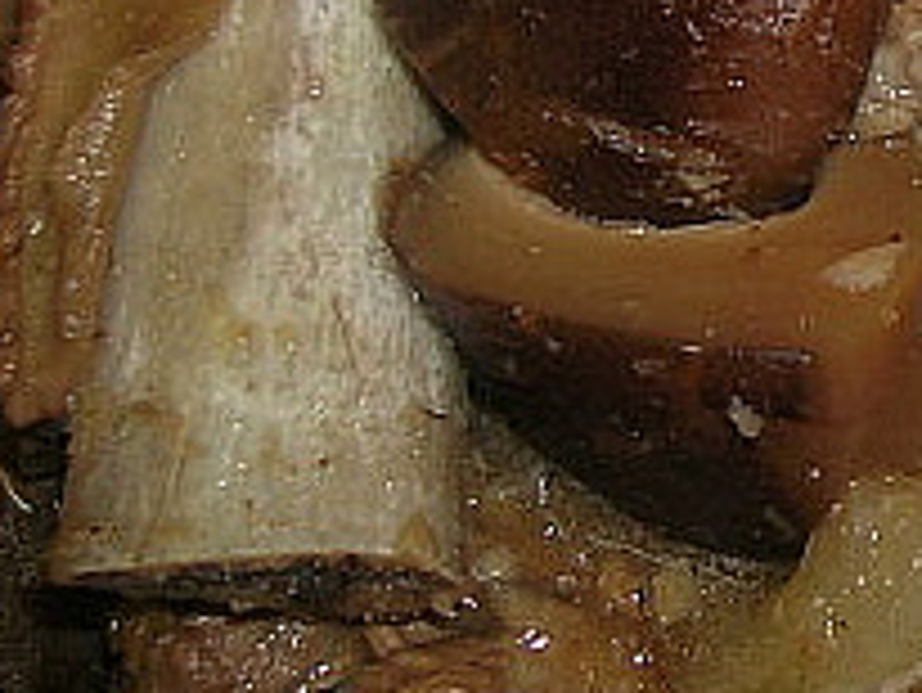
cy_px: 122
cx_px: 1084
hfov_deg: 17.7
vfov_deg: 13.9
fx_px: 2825
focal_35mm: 106
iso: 50
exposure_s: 1/60.1
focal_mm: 5.7
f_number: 2.9
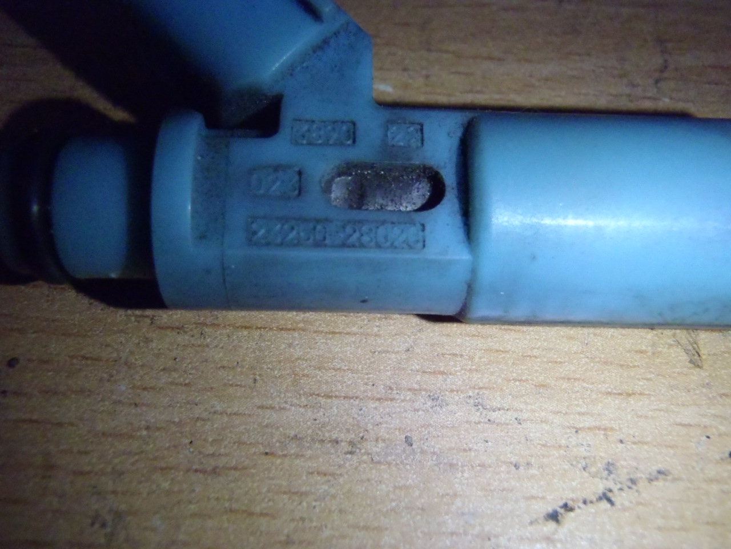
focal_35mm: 37
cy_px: 274
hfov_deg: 50.1
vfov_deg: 38.7
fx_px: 781
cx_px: 366
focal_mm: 6.64
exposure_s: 1/80
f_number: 4.7
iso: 800
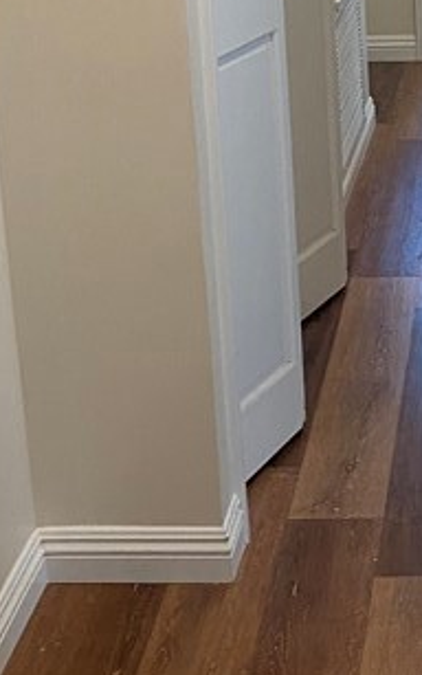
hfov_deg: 13.7
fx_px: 1692
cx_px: 538
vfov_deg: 22.2
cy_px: 106
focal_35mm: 92
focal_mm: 4.25
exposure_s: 1/60
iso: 160
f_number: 1.8
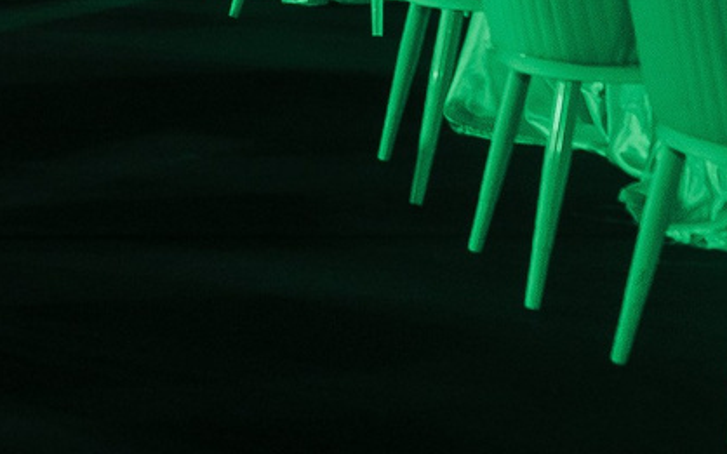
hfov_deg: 12.9
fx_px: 3110
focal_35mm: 157
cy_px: -564
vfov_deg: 7.8
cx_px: -231
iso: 400
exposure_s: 1/160
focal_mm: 24
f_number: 2.8
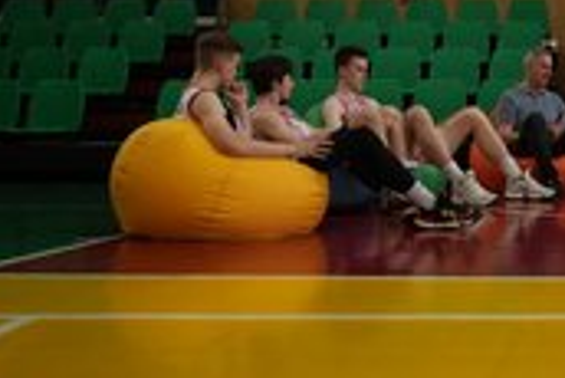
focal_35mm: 72
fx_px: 1131
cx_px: 650
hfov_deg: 25.6
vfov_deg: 18.8
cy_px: 87
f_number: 2.8
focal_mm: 31
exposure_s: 1/500
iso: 2000
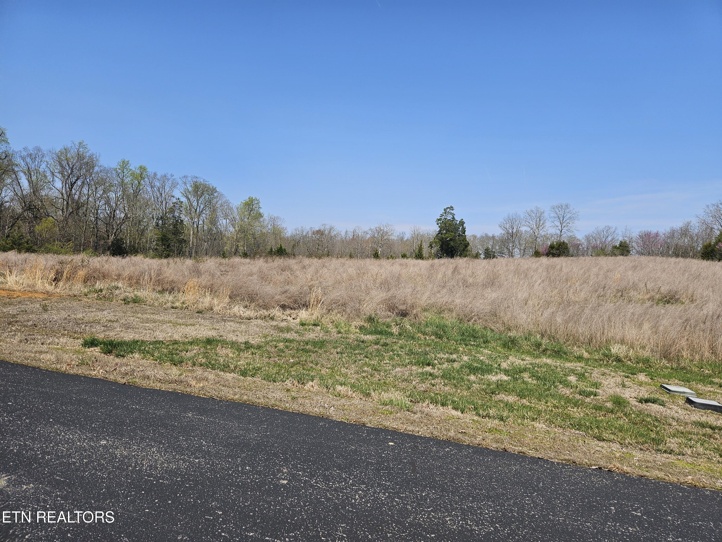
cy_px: 271
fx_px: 480
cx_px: 361
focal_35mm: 23
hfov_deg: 73.9
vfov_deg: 58.9
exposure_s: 1/2296
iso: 25
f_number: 1.8
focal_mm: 5.4
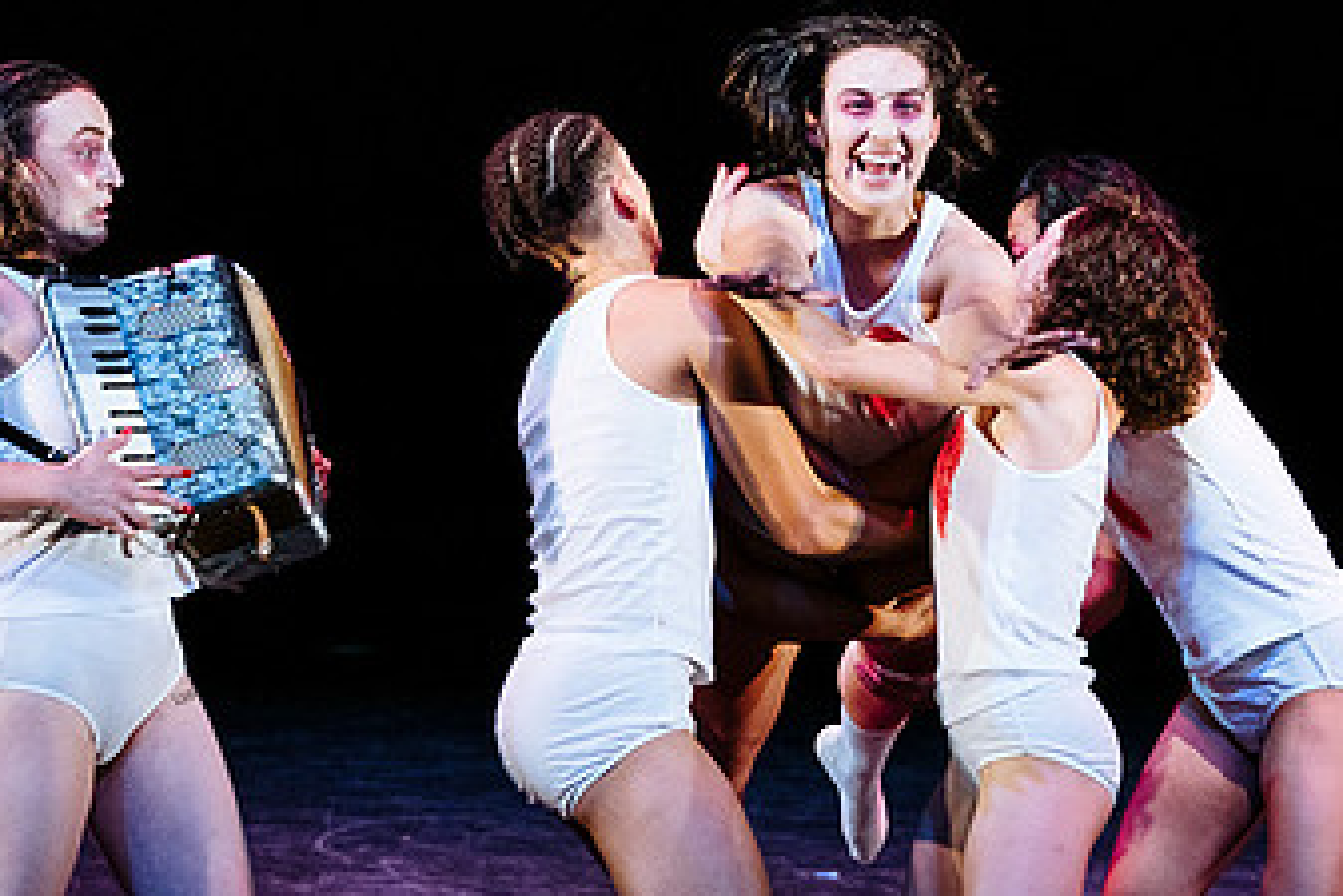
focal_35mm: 137
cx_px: 838
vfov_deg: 10.0
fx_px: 5113
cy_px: 604
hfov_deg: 14.9
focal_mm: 70
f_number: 2.8
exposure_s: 1/200
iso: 1600
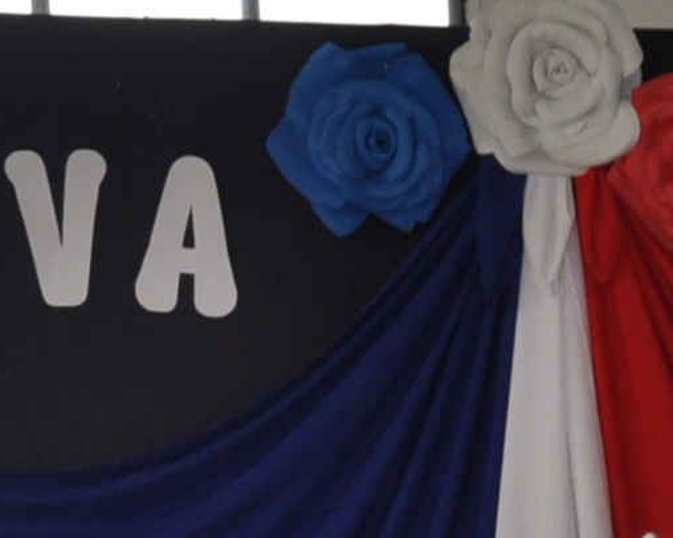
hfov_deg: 6.4
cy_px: 1201
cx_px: 1701
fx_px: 5675
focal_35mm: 285
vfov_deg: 5.3
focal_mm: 32
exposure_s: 1/125
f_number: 4.2
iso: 400
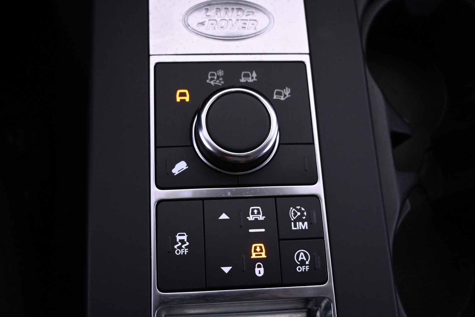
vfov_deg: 35.5
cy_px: 158
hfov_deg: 51.3
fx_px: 495
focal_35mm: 38
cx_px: 238
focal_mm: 25
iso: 2800
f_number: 4.2
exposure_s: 1/40
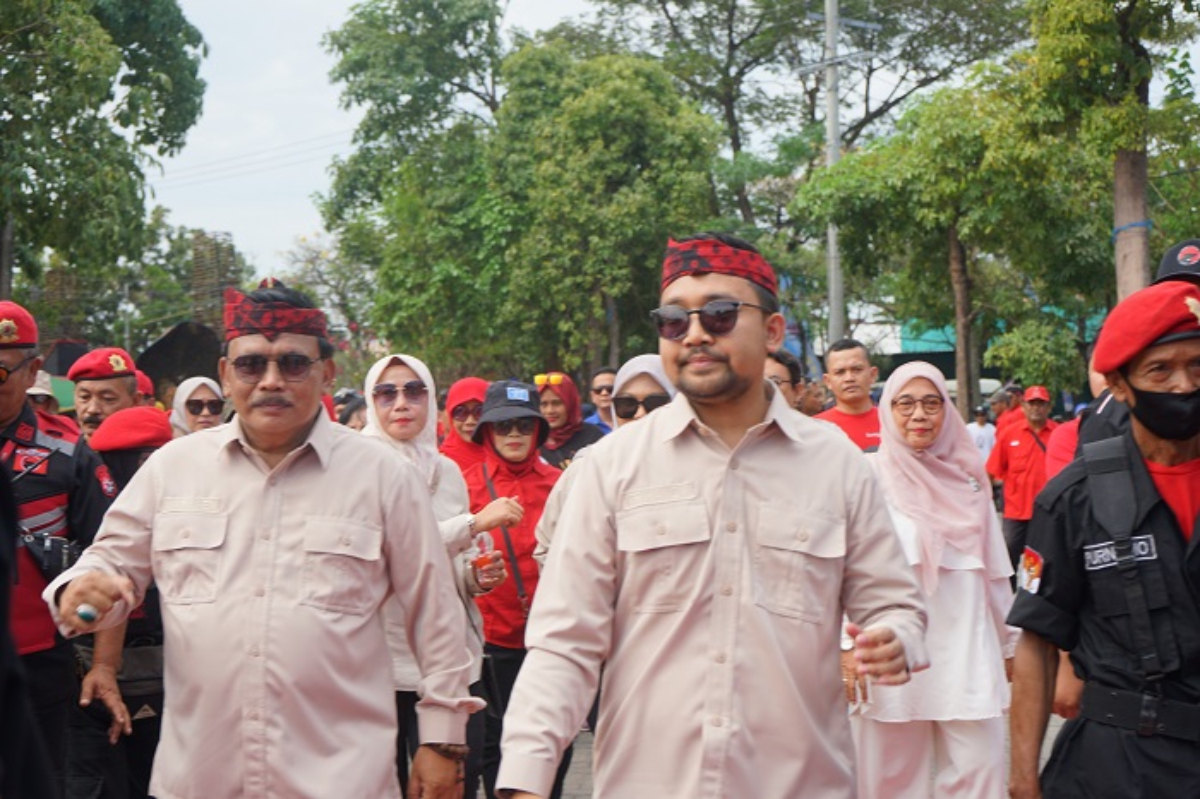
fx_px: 1666
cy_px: 400
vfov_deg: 27.0
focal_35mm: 50
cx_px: 600
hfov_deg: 39.6
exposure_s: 1/320
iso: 100
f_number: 5.6
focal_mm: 50
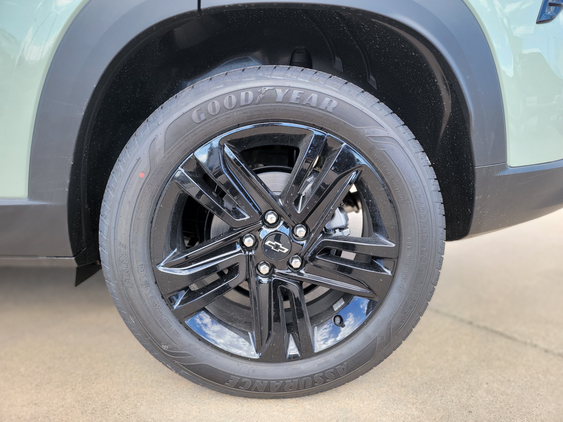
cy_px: 211
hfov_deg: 71.6
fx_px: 390
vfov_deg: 56.8
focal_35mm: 24
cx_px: 282
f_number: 1.8
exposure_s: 1/120
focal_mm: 6.7
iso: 25
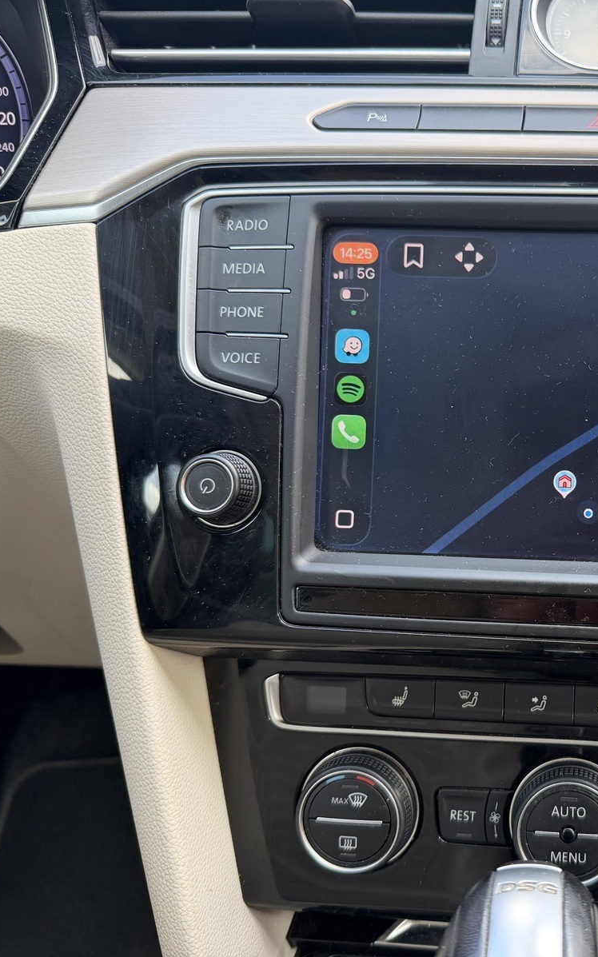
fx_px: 887
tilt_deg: -25.0
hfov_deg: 34.6
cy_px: 478
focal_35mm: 34
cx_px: 564
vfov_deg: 56.7
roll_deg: +1.4
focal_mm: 6.76
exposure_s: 1/195
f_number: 1.78
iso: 125
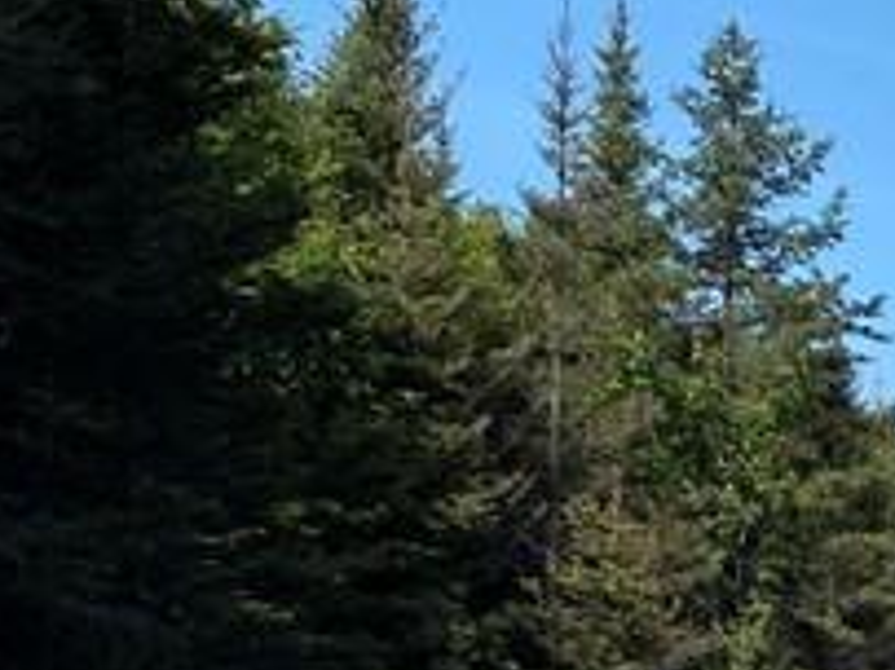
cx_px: 1922
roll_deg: -0.9
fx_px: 3385
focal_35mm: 131
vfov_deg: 10.9
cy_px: 952
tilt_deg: -1.8
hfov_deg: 12.7
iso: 32
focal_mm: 4.25
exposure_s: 1/3125
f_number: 1.8
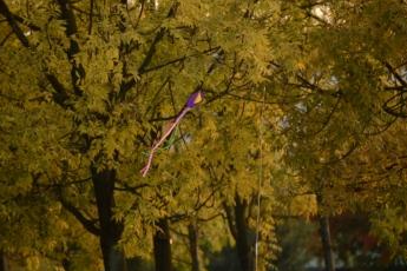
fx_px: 4409
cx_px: 198
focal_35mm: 390
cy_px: 100
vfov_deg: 3.5
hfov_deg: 5.3
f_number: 5.6
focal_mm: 200
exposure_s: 1/250
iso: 400
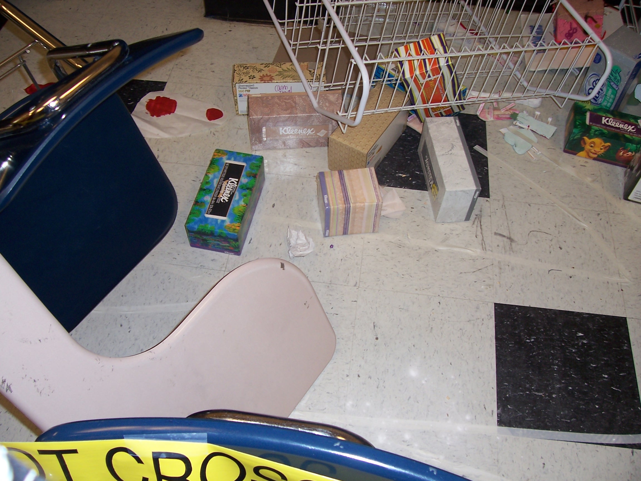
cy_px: 240
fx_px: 630
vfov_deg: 41.8
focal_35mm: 34
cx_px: 320
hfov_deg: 54.0
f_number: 2.7
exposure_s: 1/60
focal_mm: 5.6
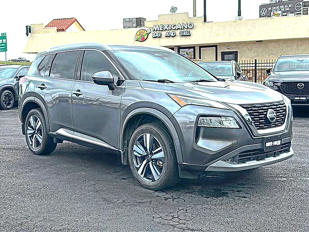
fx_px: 339
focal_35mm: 38
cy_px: 116
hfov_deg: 49.0
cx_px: 154
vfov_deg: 37.7
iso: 80
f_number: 1.78
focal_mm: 6.86
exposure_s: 1/1361
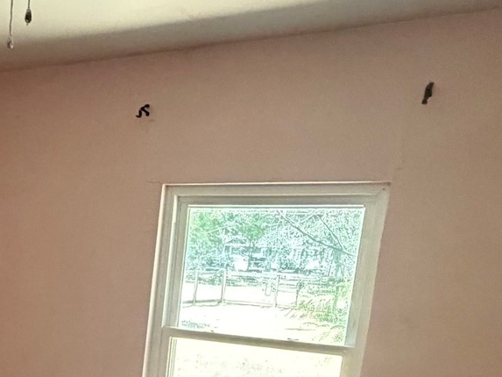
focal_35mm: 50
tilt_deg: -12.5
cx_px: -17
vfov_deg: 26.8
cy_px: 411
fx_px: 725
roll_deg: -2.1
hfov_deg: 34.3
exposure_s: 1/60
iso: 640
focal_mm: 2.22
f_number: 2.2
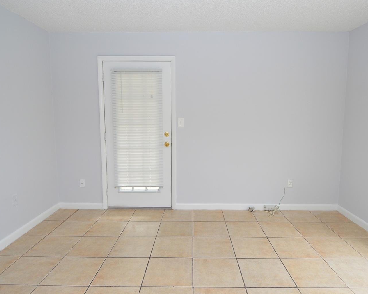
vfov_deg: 65.5
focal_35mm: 21
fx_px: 229
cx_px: 188
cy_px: 146
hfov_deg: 77.6
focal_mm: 12
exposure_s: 1/60
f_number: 4
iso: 400
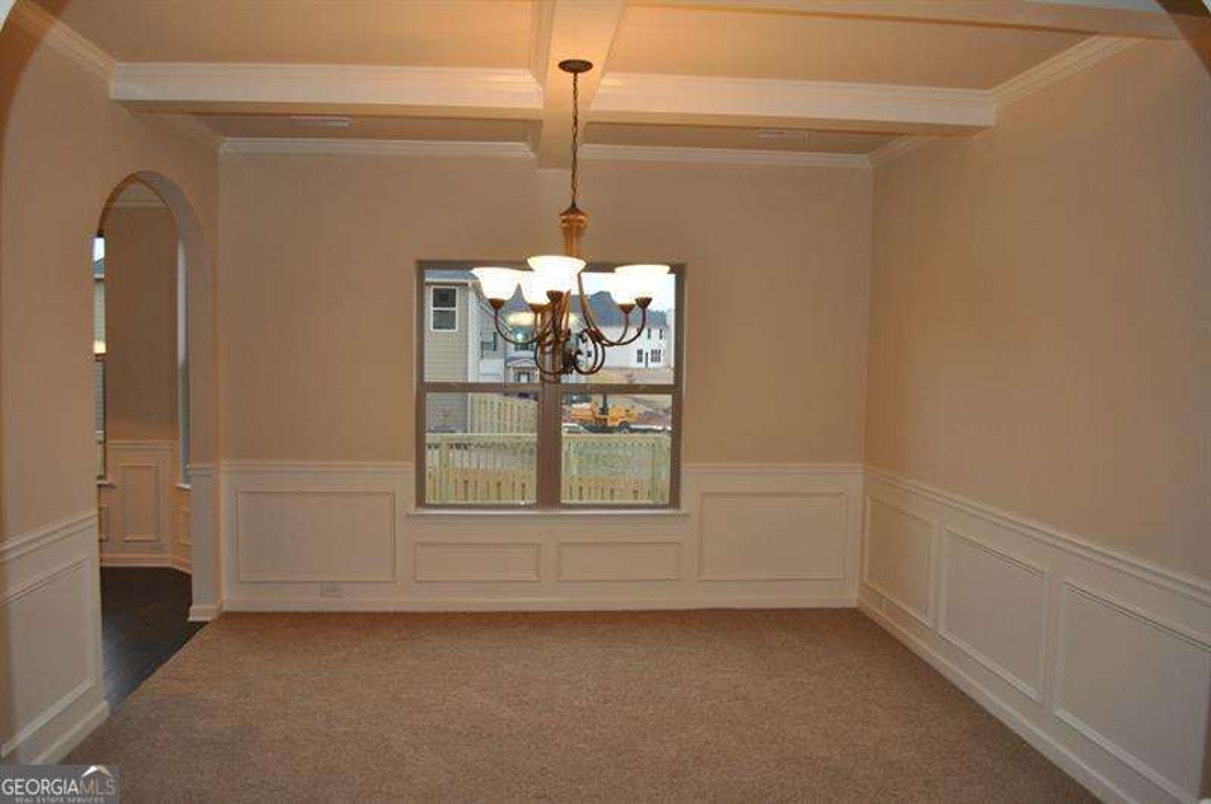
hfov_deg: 67.5
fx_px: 907
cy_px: 402
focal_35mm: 27
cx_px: 606
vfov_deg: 47.8
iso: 800
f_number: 3.5
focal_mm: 18
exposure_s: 1/125
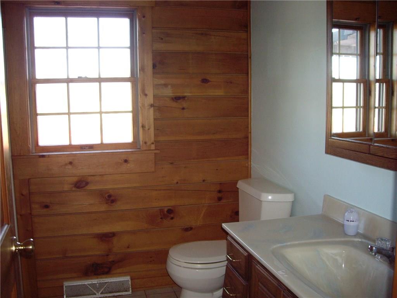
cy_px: 149
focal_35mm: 38
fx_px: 436
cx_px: 198
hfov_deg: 49.0
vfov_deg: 37.7
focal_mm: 6.2
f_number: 2.7
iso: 200
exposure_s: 1/40
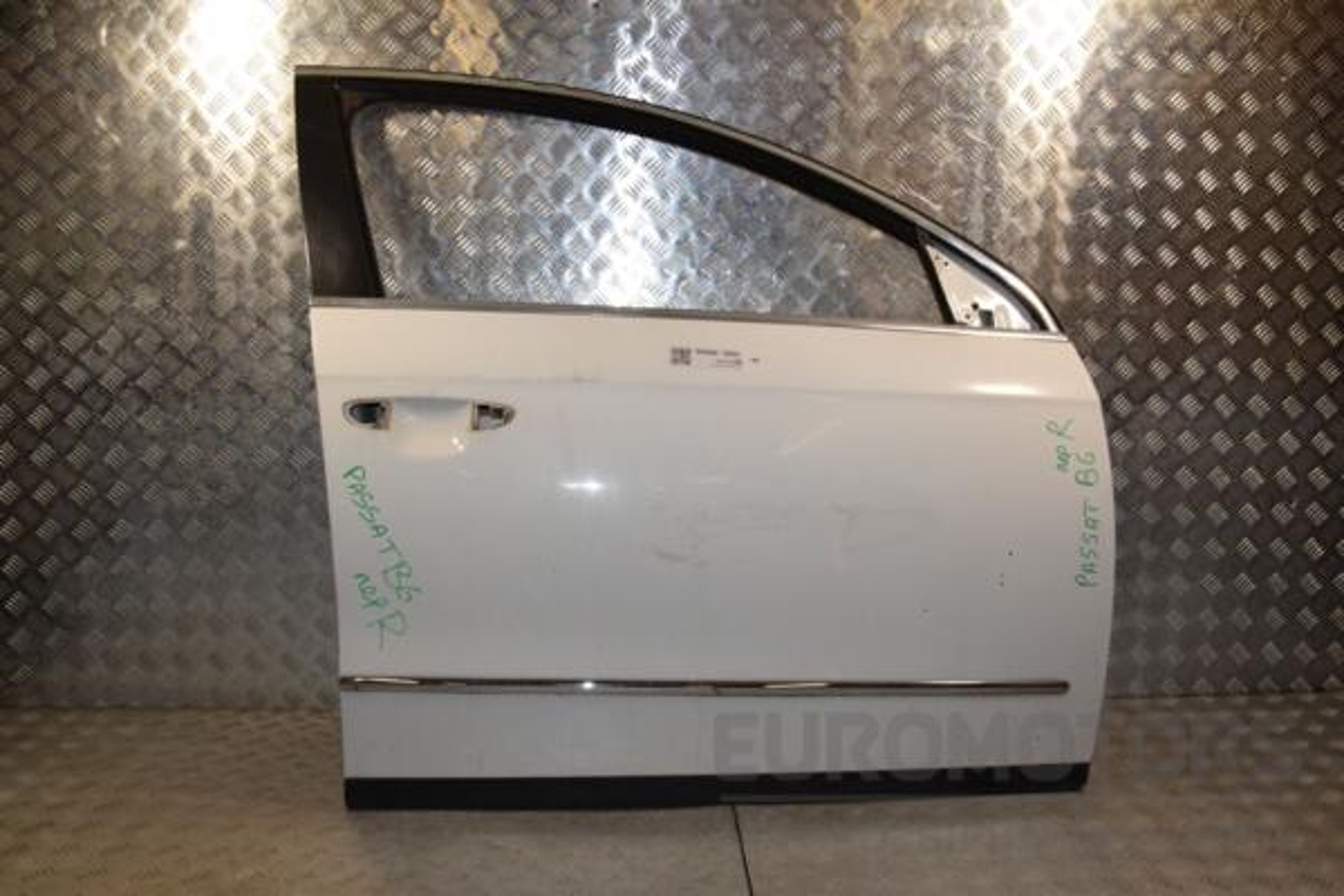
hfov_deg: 59.5
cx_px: 672
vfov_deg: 41.7
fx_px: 1176
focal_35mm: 32
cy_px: 448
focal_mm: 21
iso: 800
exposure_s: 1/200
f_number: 10
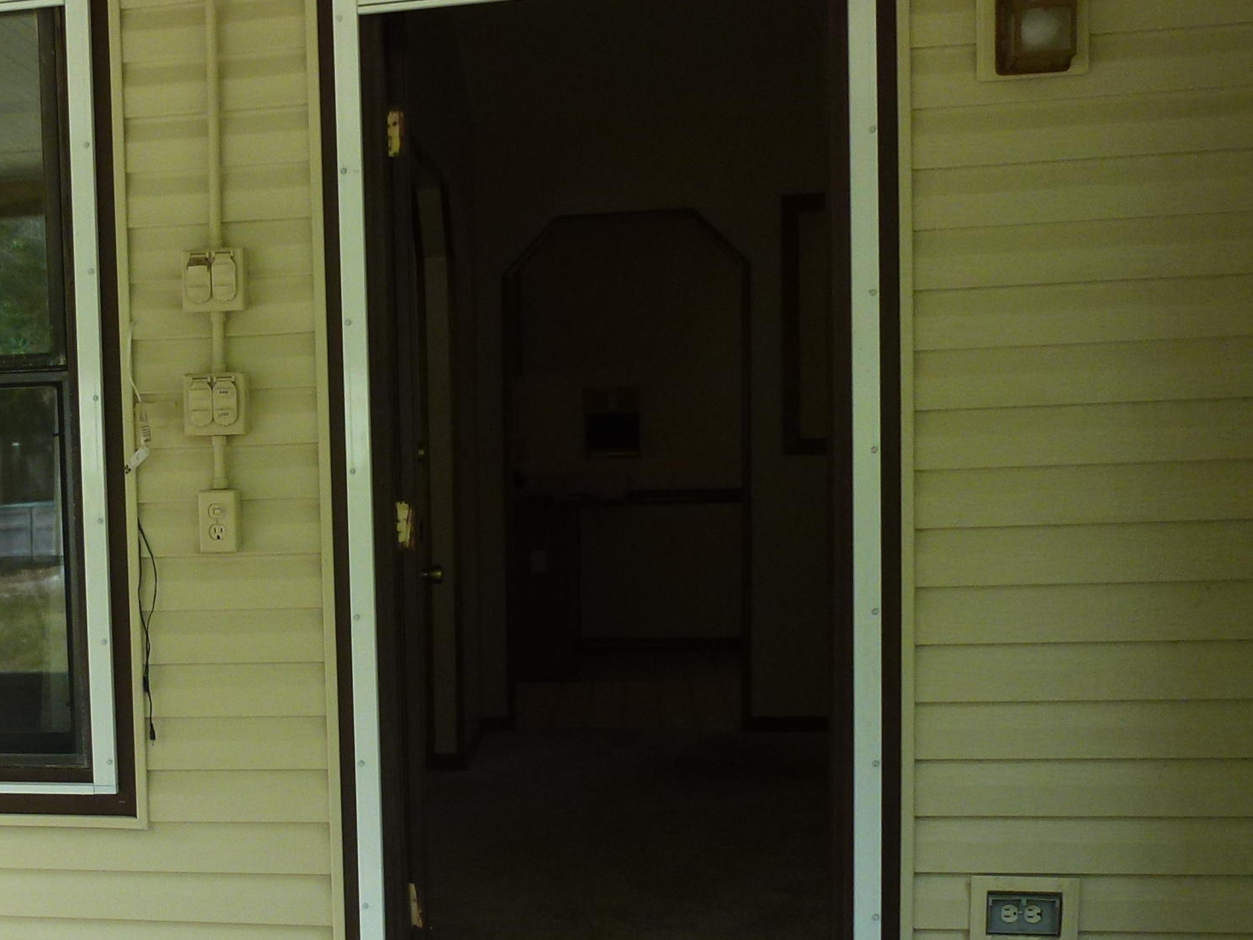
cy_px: 649
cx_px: 130
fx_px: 1774
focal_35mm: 49
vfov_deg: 29.4
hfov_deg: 36.5
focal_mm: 4.3
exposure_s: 1/60
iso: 125
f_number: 3.3
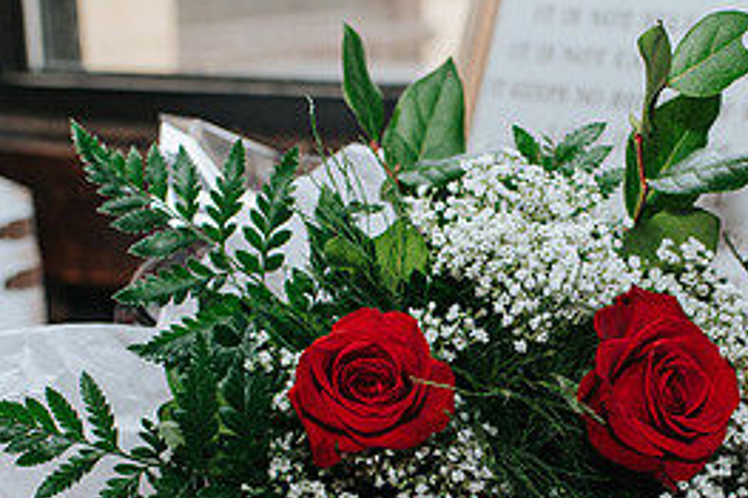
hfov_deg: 24.1
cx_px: 506
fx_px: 1744
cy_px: 497
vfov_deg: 15.9
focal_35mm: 84
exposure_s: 1/200
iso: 1000
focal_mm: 35
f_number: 3.2
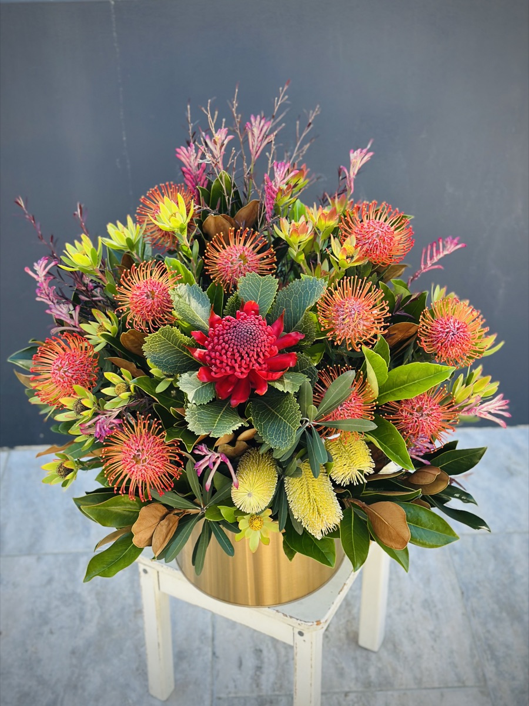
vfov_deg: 39.7
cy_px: 353
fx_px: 978
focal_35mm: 48
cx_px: 264
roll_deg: +1.7
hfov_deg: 30.3
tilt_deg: -32.0
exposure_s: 1/289
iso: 80
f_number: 1.78
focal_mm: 6.86
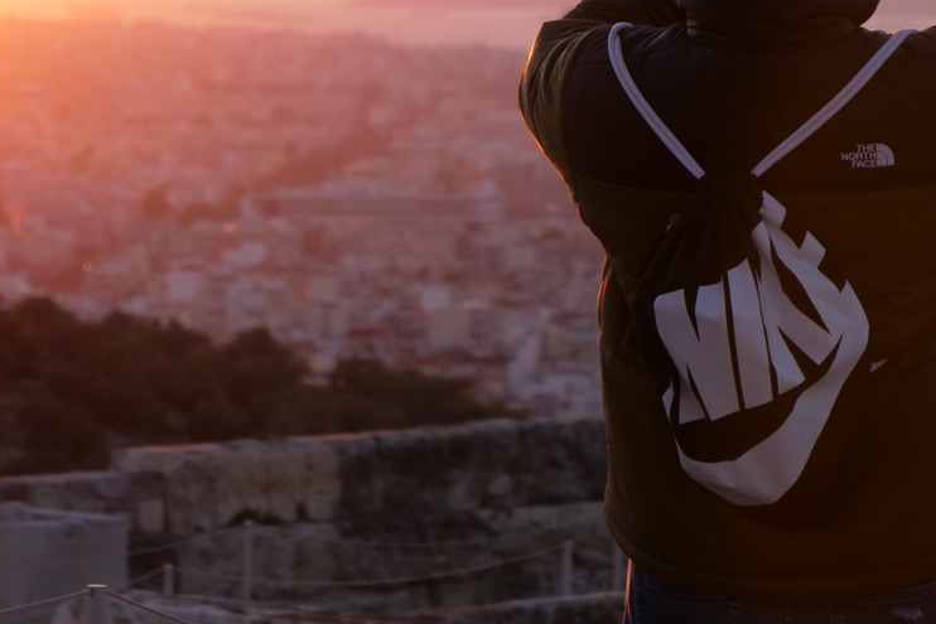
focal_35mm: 269
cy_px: 39
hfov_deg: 7.7
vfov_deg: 5.1
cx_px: 373
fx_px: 6995
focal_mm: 60
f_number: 4
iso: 100
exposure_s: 1/125
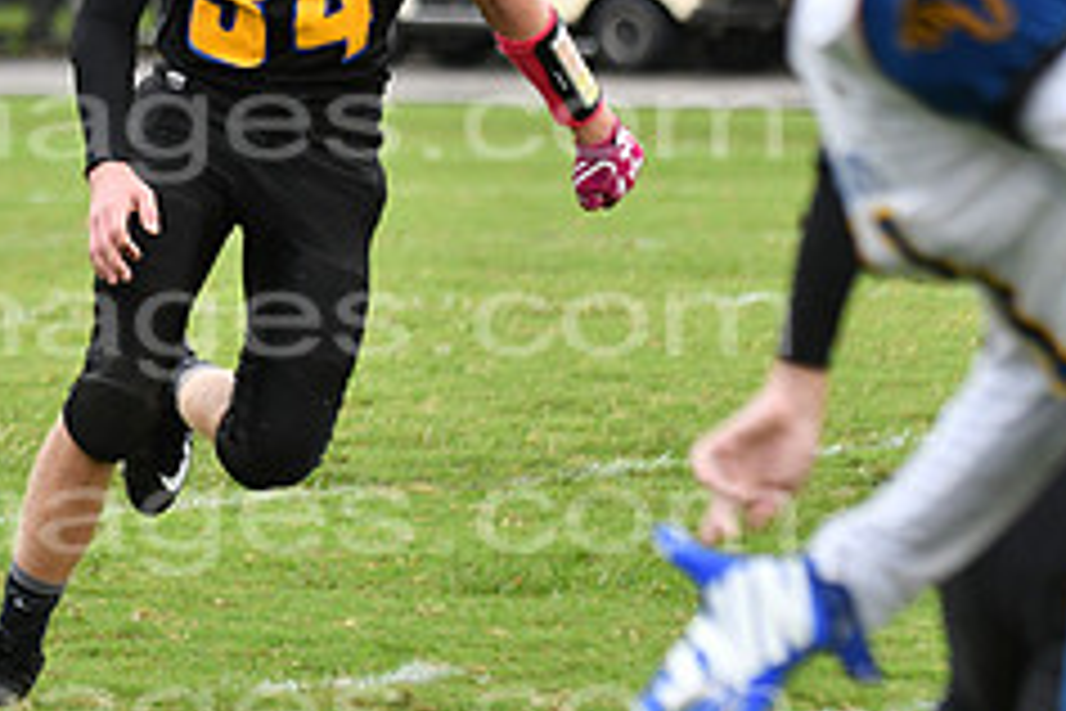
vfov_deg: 2.7
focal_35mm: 513
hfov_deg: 4.0
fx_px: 15189
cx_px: -225
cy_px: 29
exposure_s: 1/2000
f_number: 3.5
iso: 800
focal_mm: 140
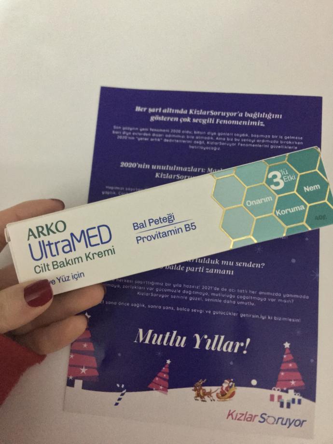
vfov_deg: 61.7
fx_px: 372
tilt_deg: -79.9
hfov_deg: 48.2
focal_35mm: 29
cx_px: 166
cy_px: 222
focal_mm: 4.15
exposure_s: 1/17
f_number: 2.2
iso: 640
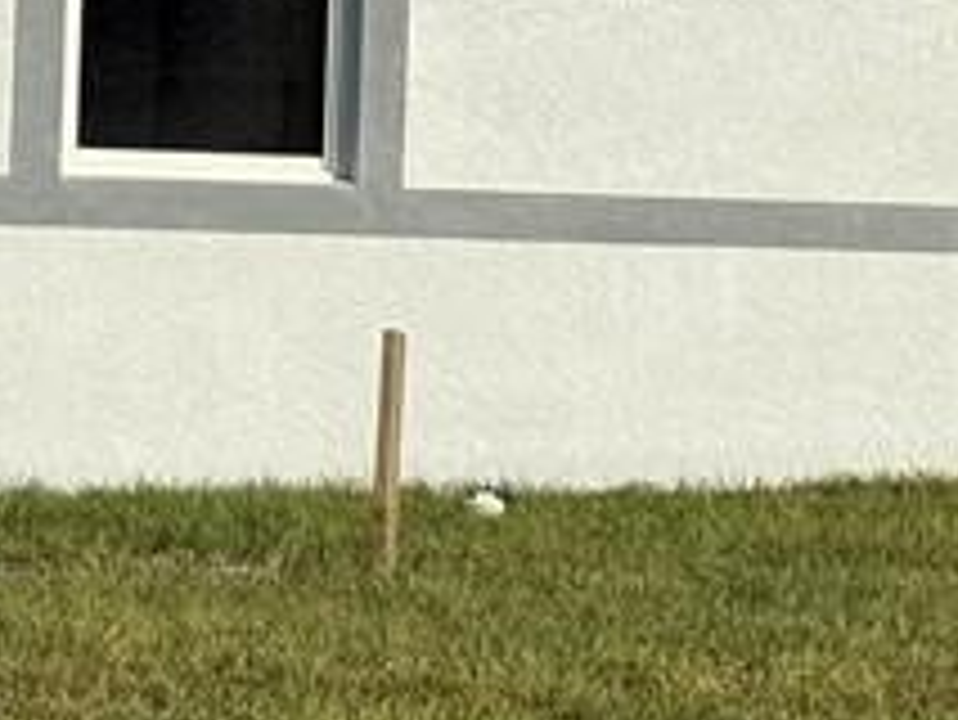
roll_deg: -1.5
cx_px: 1327
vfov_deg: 6.4
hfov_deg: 8.4
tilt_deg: +0.8
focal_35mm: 231
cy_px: 189
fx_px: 6397
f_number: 1.78
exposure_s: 1/9901
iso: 64
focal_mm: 6.76
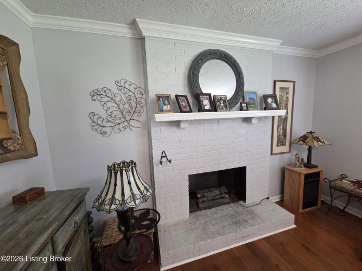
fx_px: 136
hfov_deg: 106.2
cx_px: 181
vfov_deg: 89.9
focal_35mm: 13
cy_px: 136
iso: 800
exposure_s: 1/60
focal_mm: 2.2
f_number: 2.2
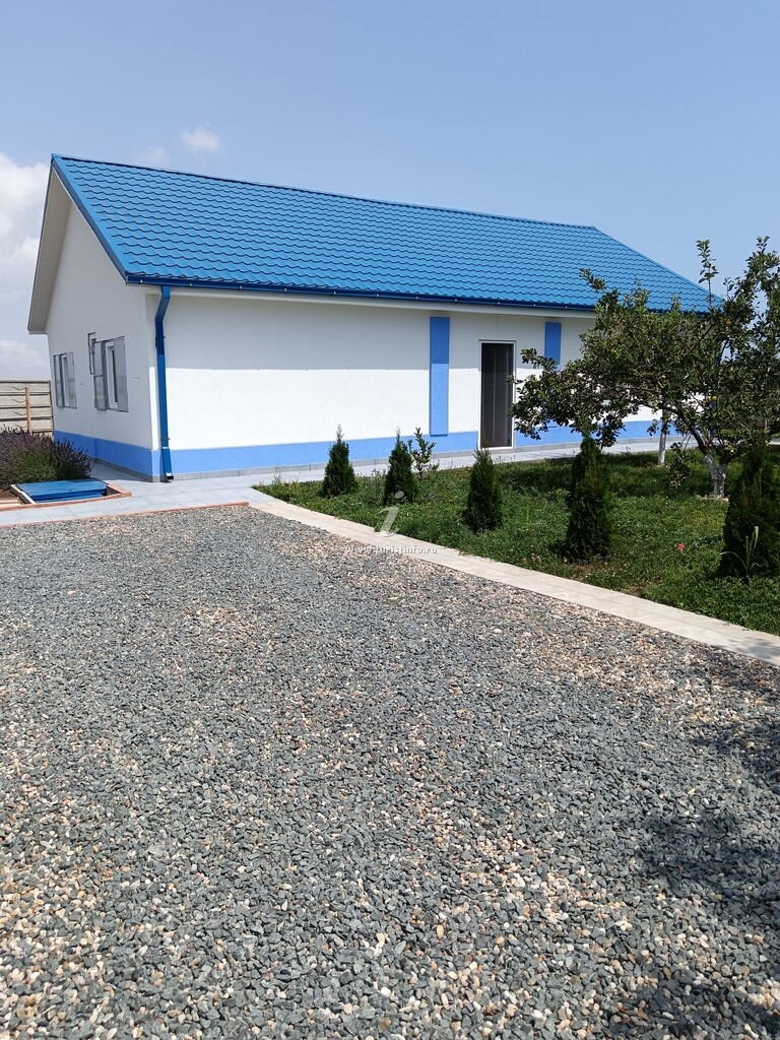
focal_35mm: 27
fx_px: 811
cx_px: 390
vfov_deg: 65.3
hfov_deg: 51.4
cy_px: 520
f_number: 1.9
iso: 100
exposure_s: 1/1264
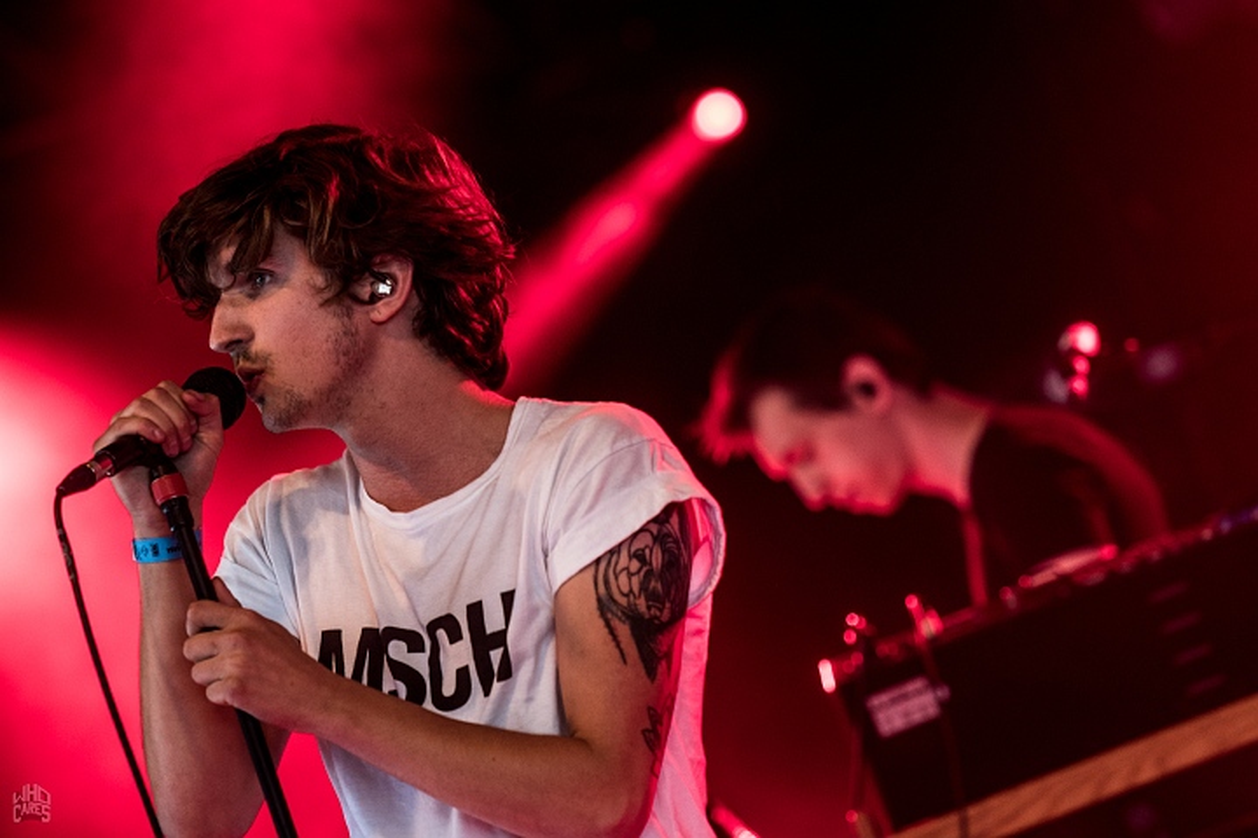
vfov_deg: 5.4
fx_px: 8910
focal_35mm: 255
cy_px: 419
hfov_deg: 8.1
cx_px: 629
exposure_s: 1/125
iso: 640
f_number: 2.8
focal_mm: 170
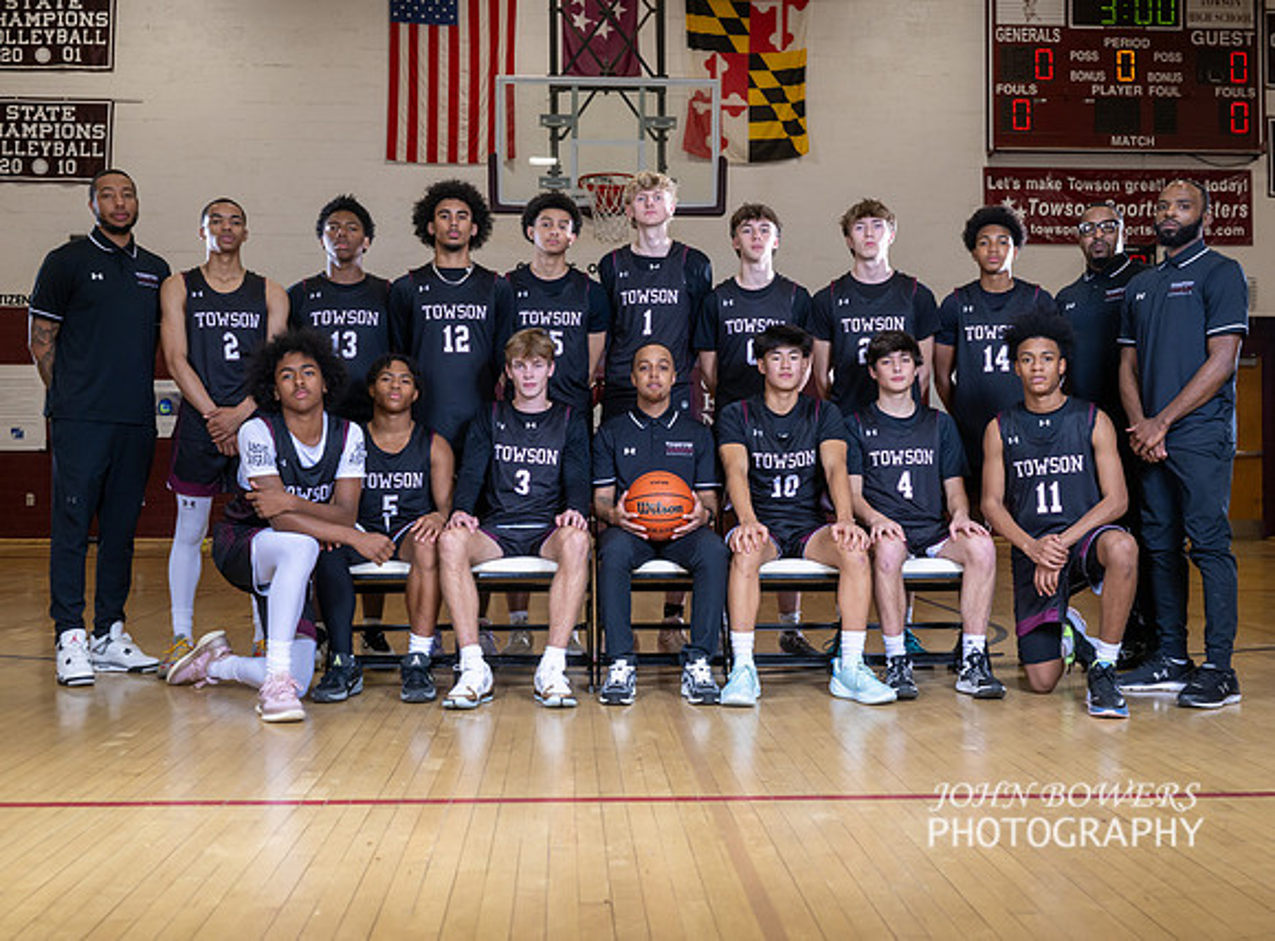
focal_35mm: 40
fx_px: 1454
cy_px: 434
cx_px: 648
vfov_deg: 35.8
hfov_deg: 47.4
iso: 320
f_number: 5.6
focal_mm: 33
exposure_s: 1/160
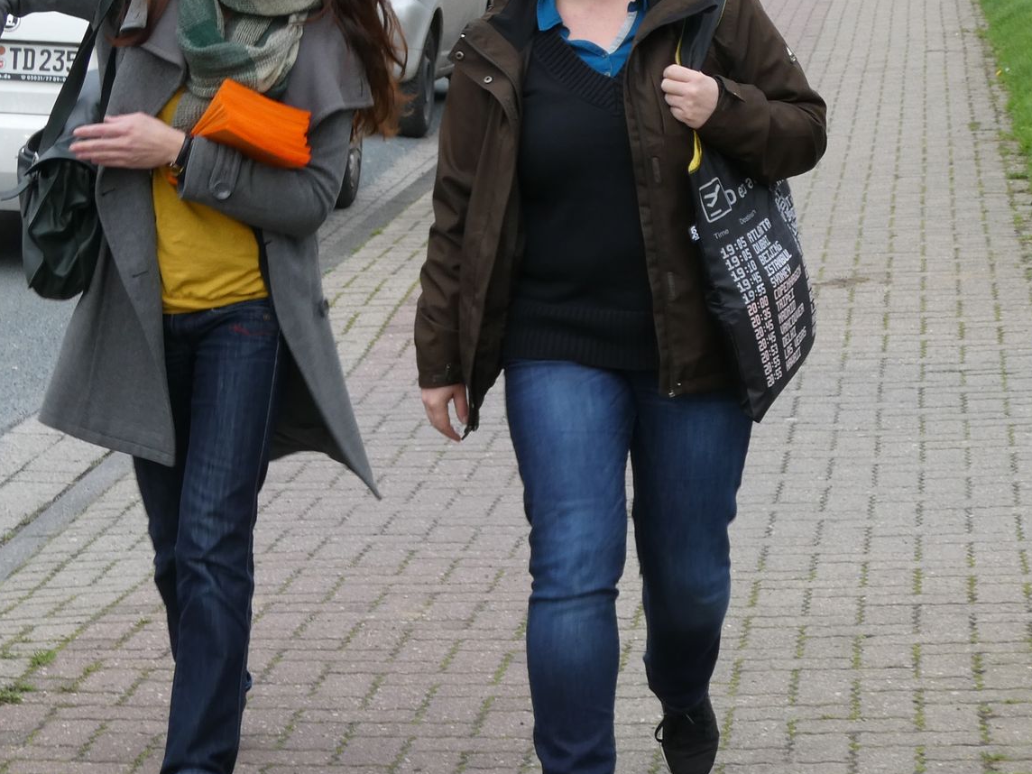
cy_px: 292
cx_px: 432
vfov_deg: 10.7
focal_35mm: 138
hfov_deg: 14.3
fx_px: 4114
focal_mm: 13.2
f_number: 4.6
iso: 80
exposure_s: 1/80
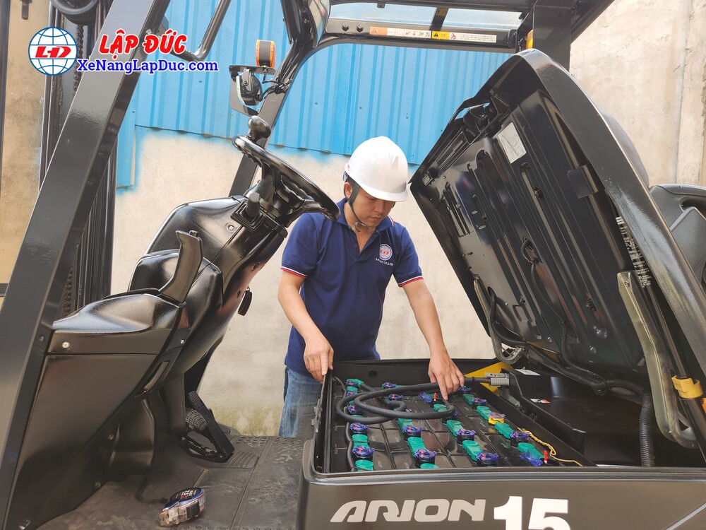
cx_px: 353
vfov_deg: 58.9
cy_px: 265
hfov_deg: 73.9
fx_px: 469
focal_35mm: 23
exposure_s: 1/180
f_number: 1.8
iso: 32
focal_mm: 5.4
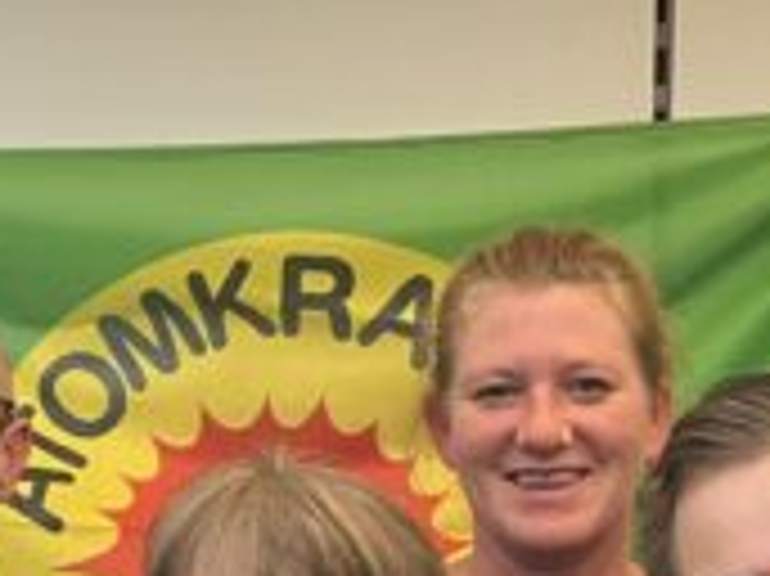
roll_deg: +0.2
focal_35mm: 126
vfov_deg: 11.6
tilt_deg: -3.5
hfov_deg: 15.6
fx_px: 2801
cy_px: 562
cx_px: 189
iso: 100
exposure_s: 1/50
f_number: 1.8
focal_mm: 3.99
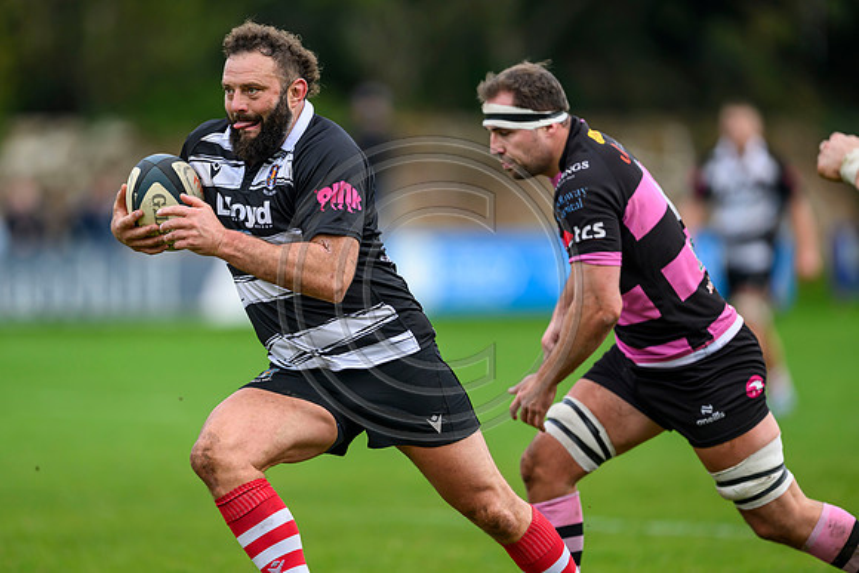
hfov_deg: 5.2
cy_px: 286
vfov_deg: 3.4
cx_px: 430
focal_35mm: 400
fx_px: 9546
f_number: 2.8
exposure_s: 1/1600
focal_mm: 400
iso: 500
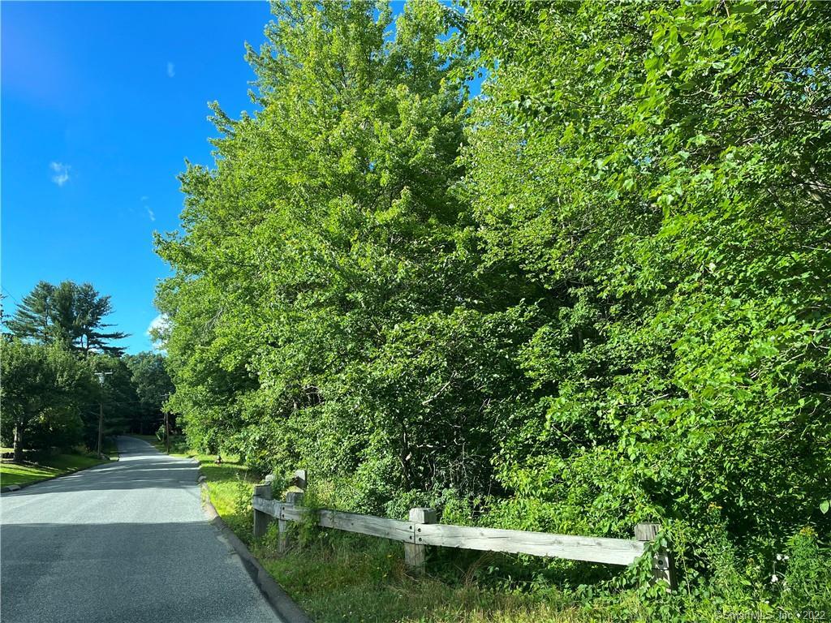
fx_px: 624
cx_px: 416
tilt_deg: +11.0
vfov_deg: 53.1
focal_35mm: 26
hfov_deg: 67.3
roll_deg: +2.0
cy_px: 312
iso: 50
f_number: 1.6
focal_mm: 5.1
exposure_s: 1/992
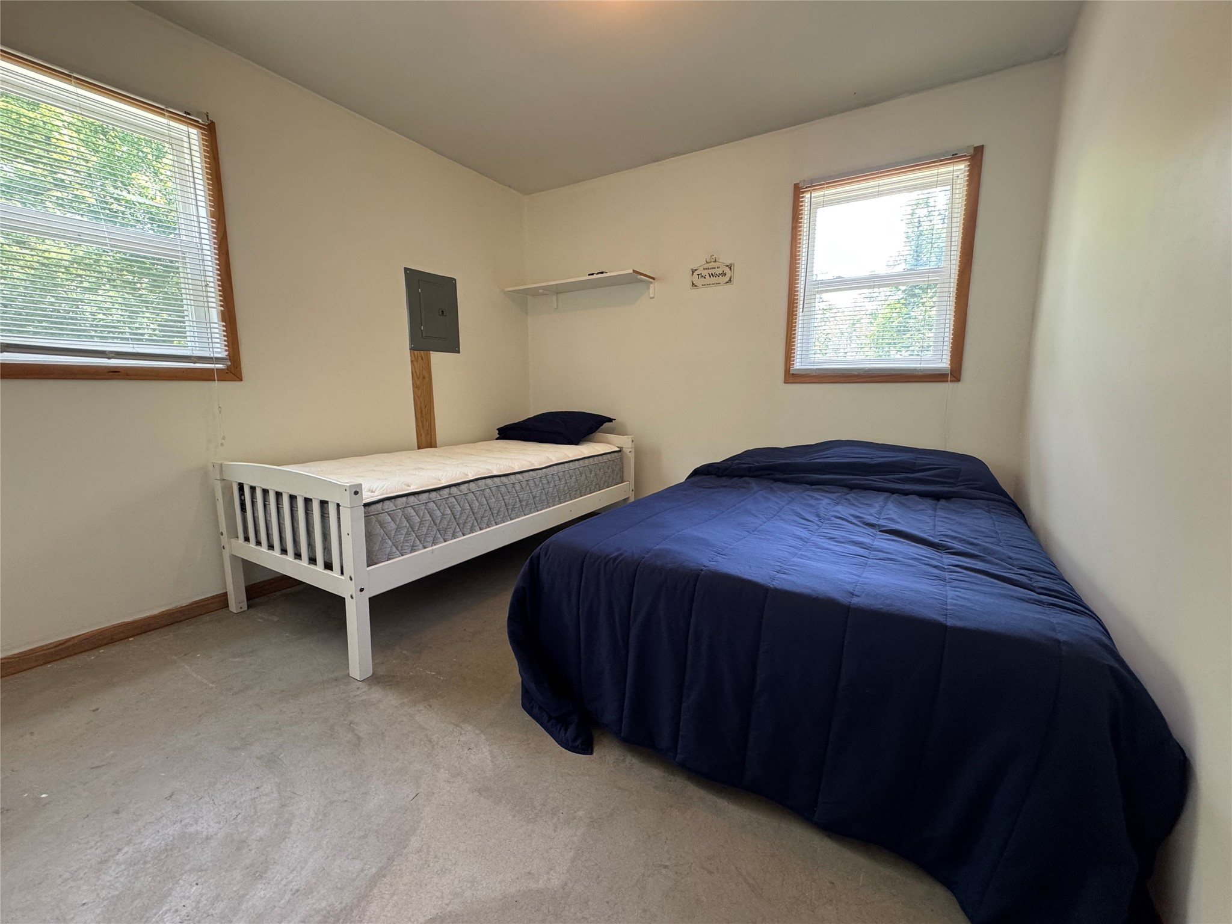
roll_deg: +0.0
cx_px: 616
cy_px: 462
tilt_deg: -8.2
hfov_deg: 102.1
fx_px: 498
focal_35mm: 14
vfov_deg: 85.7
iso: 200
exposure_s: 1/60
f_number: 2.2
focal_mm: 2.22
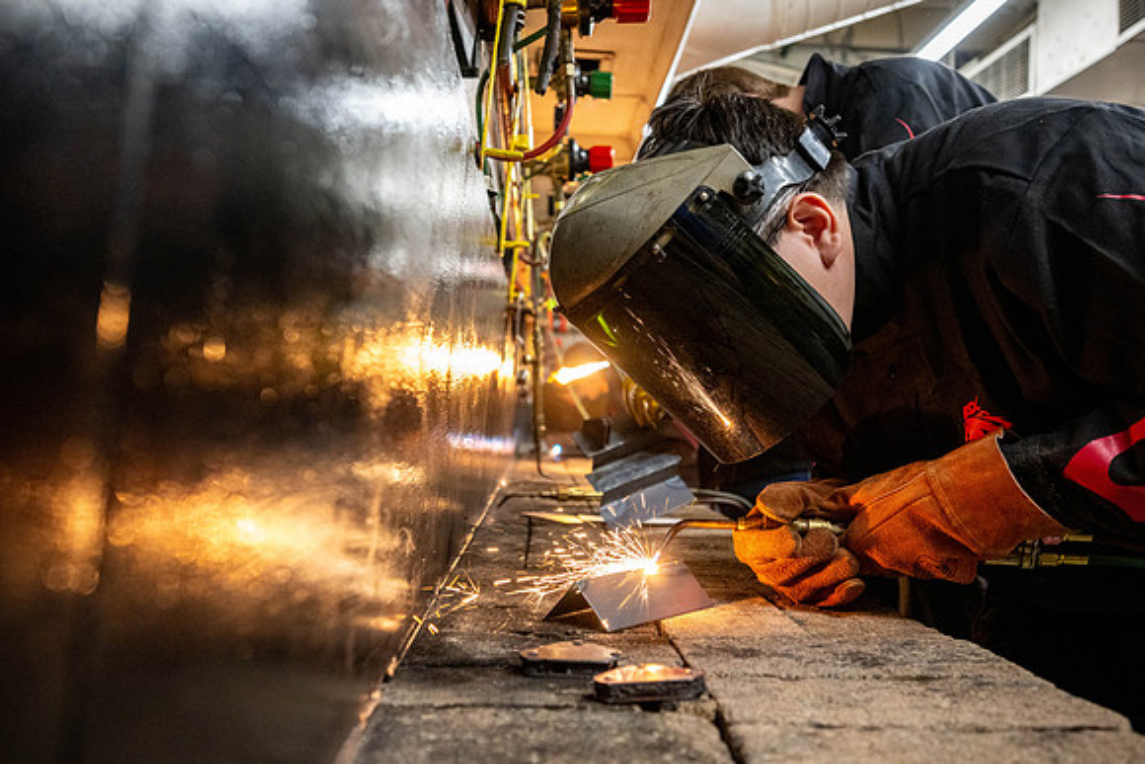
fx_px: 998
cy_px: 382
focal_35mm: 31
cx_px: 572
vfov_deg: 41.9
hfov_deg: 59.7
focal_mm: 30
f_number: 4
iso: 2500
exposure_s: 1/200
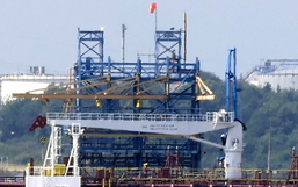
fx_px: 15807
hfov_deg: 1.1
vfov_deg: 0.7
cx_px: 226
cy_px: 207
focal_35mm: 1945
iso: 125
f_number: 7.1
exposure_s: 1/500
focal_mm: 105.56
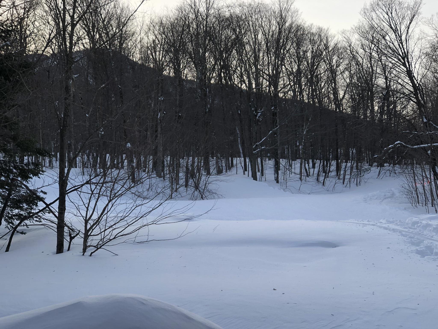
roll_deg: +1.9
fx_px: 721
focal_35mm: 57
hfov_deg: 33.8
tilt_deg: +6.5
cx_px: 219
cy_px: 164
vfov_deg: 25.7
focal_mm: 6.6
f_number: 2.8
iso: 20
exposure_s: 1/236
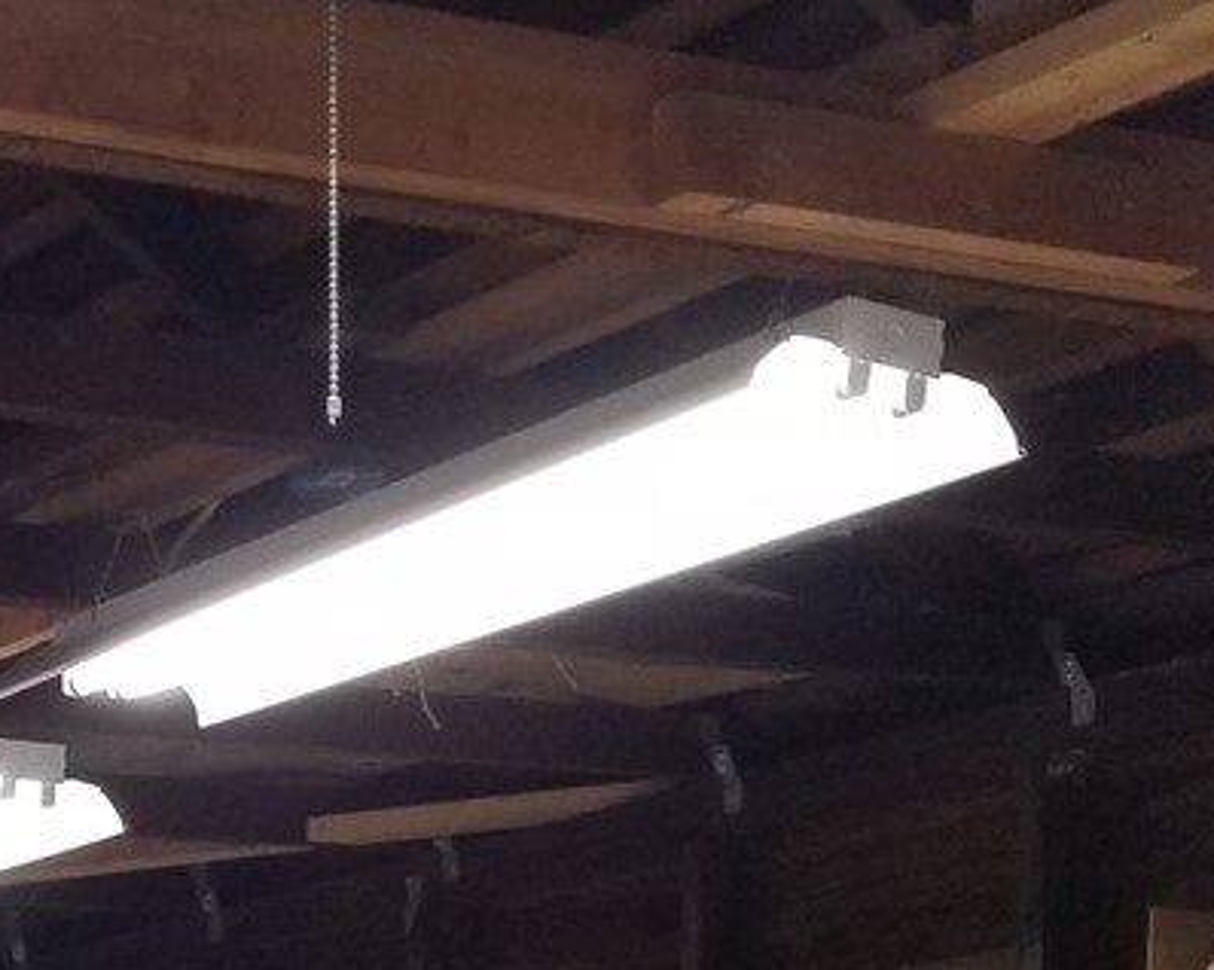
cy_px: 1635
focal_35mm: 102
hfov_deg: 16.7
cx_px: -717
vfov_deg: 13.8
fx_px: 3663
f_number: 1.7
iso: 125
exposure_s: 1/60
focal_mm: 4.25
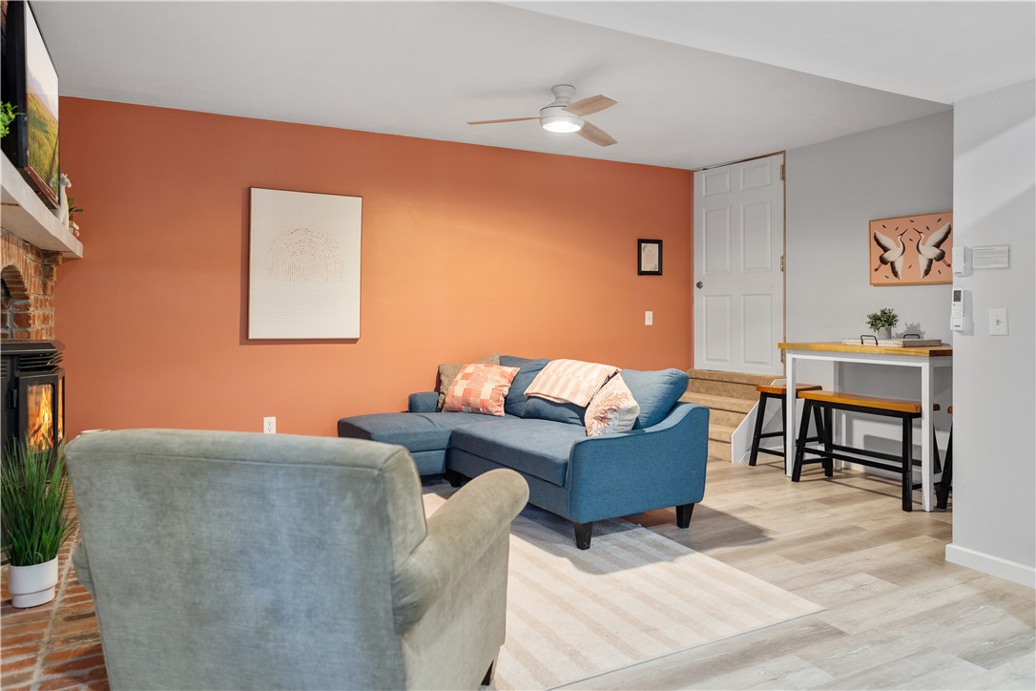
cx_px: 518
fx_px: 691
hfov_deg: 73.7
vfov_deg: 53.1
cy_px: 346
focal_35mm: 24
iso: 640
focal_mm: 24
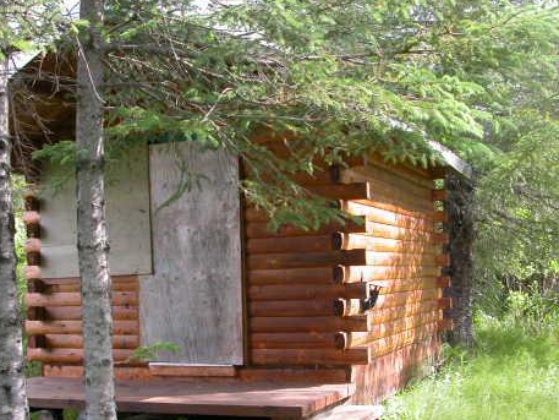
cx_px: 228
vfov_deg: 29.6
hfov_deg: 38.8
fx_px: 791
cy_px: 249
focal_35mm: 49
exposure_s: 1/95.1
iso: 100
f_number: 3.5
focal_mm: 8.9
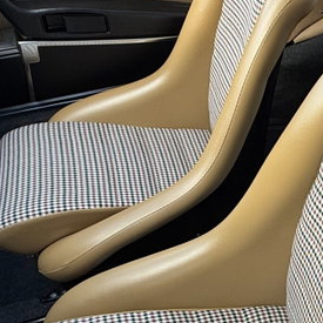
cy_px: 233
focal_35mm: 46
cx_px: 358
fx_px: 486
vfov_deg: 36.1
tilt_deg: -46.6
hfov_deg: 32.3
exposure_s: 1/121
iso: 100
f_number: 2.2
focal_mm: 2.22
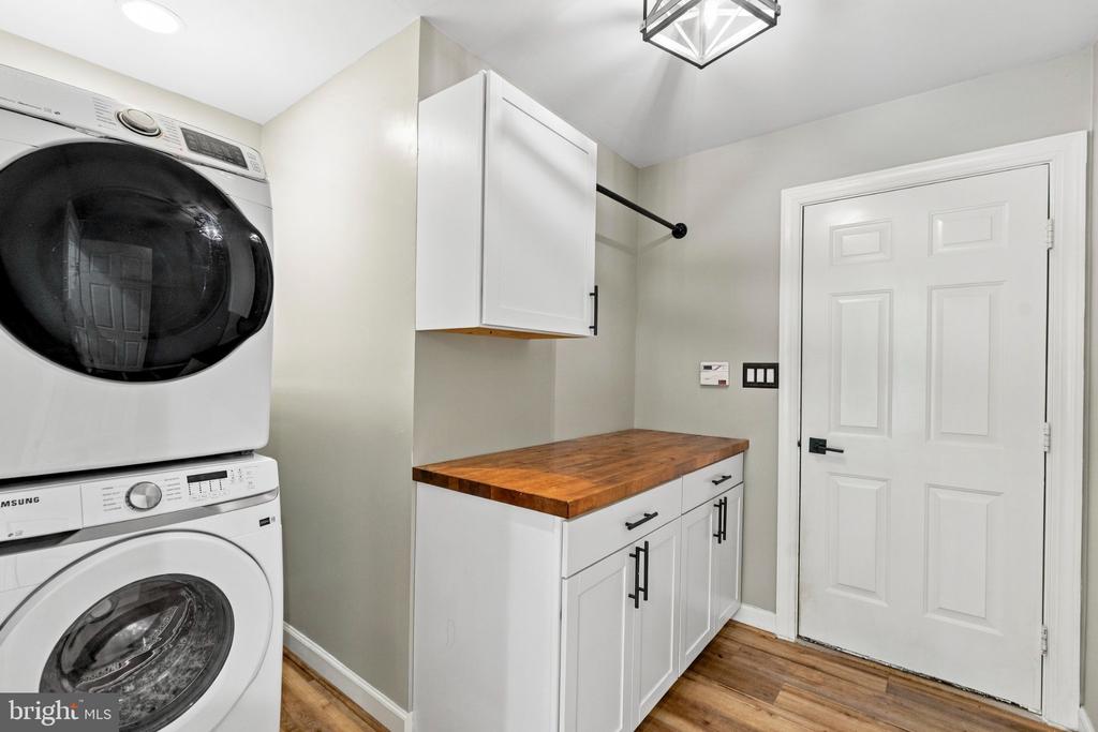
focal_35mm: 16
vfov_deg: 73.8
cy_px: 366
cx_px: 549
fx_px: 488
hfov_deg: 96.7
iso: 640
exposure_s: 1/200
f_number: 5.6
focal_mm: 16
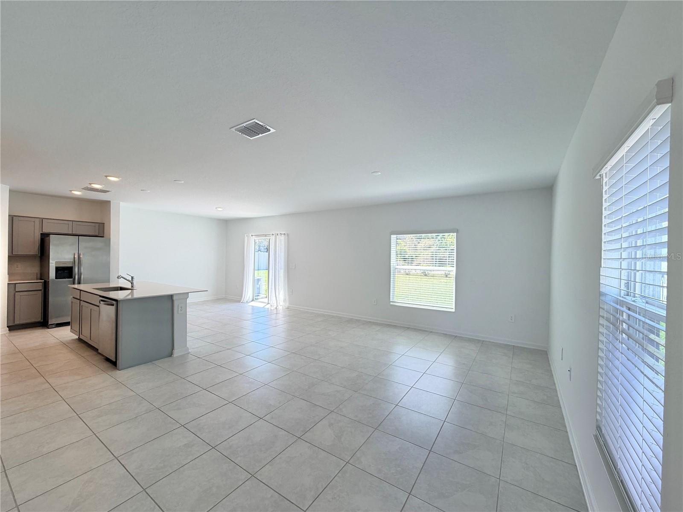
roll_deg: -1.1
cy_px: 256
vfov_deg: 85.7
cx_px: 342
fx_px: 276
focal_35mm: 14
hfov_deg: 102.1
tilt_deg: -0.3
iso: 64
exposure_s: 1/120
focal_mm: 2.22
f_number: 2.2
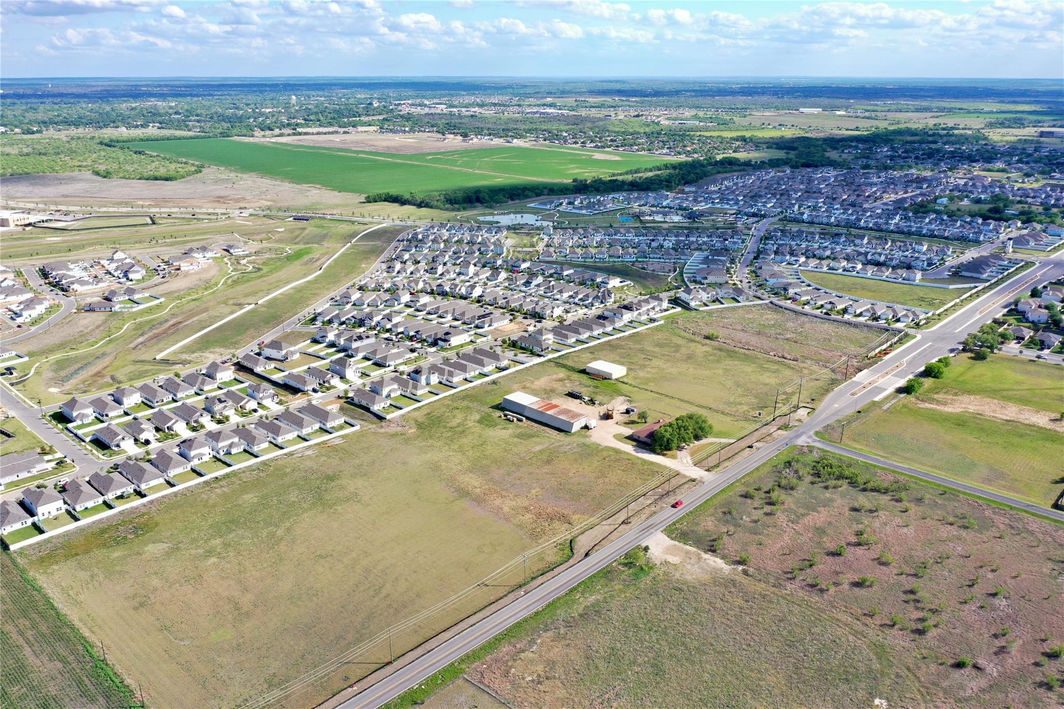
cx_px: 532
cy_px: 354
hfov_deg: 65.5
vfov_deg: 46.4
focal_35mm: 28
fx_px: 827
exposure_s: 1/320
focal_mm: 10.26
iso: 100
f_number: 5
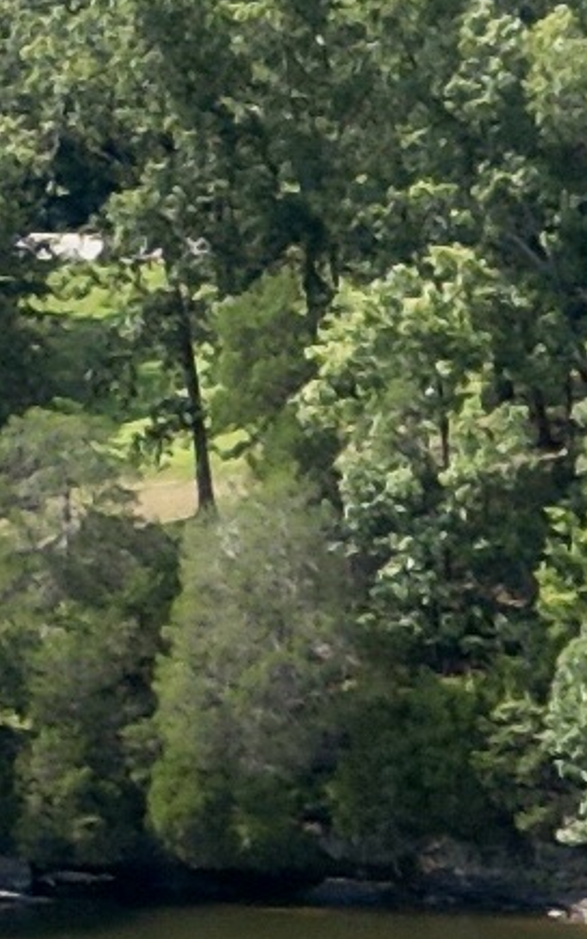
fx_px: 6039
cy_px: 1917
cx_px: 1724
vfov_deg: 8.4
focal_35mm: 236
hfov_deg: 5.3
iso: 200
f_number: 1.7
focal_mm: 6.72
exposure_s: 1/2000
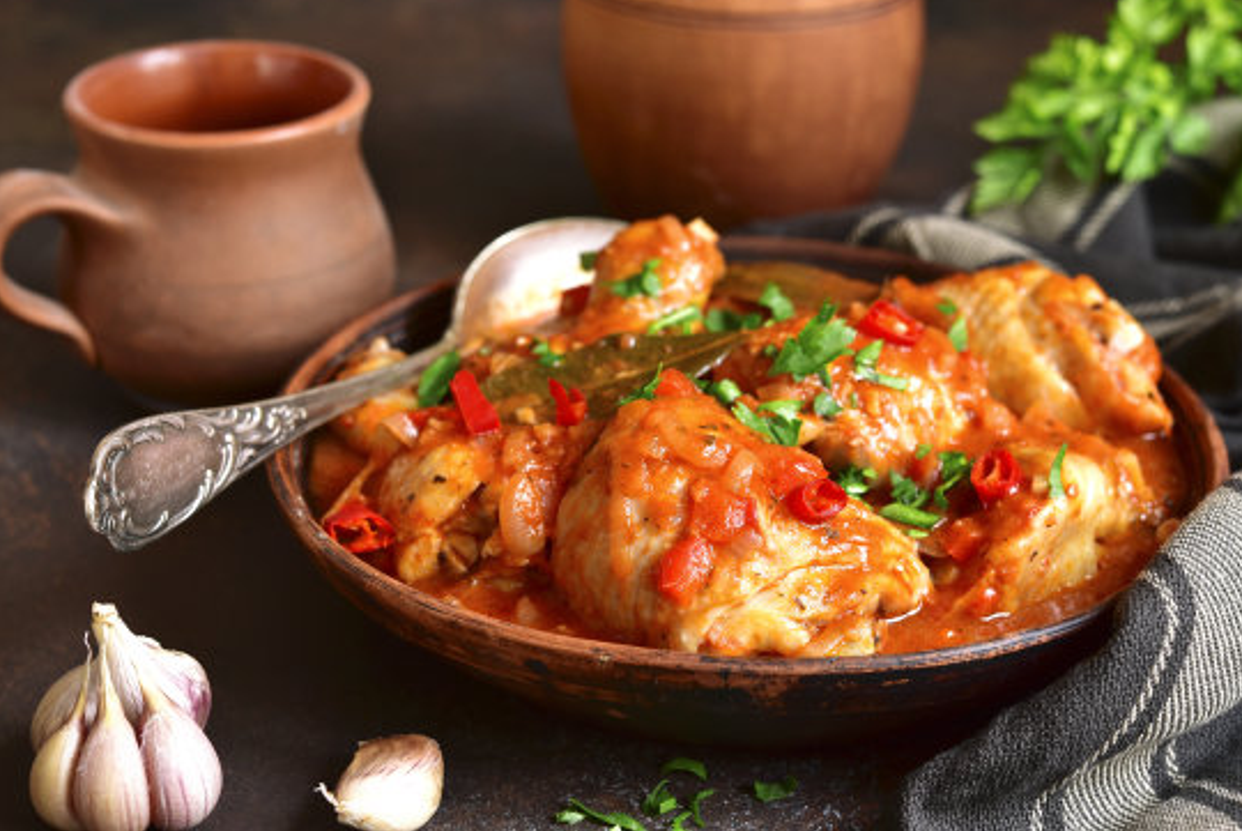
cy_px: 399
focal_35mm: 68
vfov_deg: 20.1
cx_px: 589
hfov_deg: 29.6
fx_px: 2348
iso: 250
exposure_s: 1/5
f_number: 7.1
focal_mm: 60
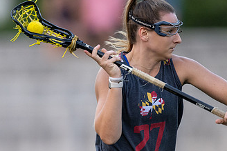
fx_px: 6769
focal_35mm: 1073
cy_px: 146
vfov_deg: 1.3
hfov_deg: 1.9
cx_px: 58
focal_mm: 400
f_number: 2.8
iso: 1250
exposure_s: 1/1250
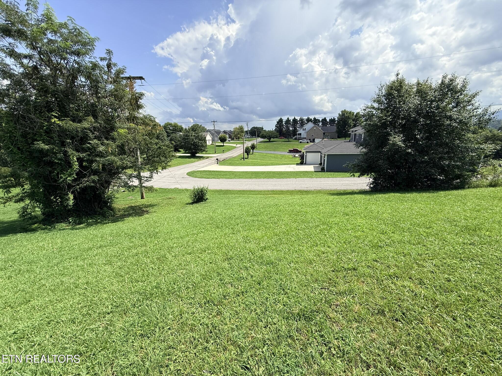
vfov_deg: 85.7
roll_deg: +1.3
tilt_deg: -14.4
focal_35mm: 14
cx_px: 251
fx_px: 203
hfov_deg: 102.1
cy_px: 188
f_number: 2.2
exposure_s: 1/1795
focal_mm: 2.22
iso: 50
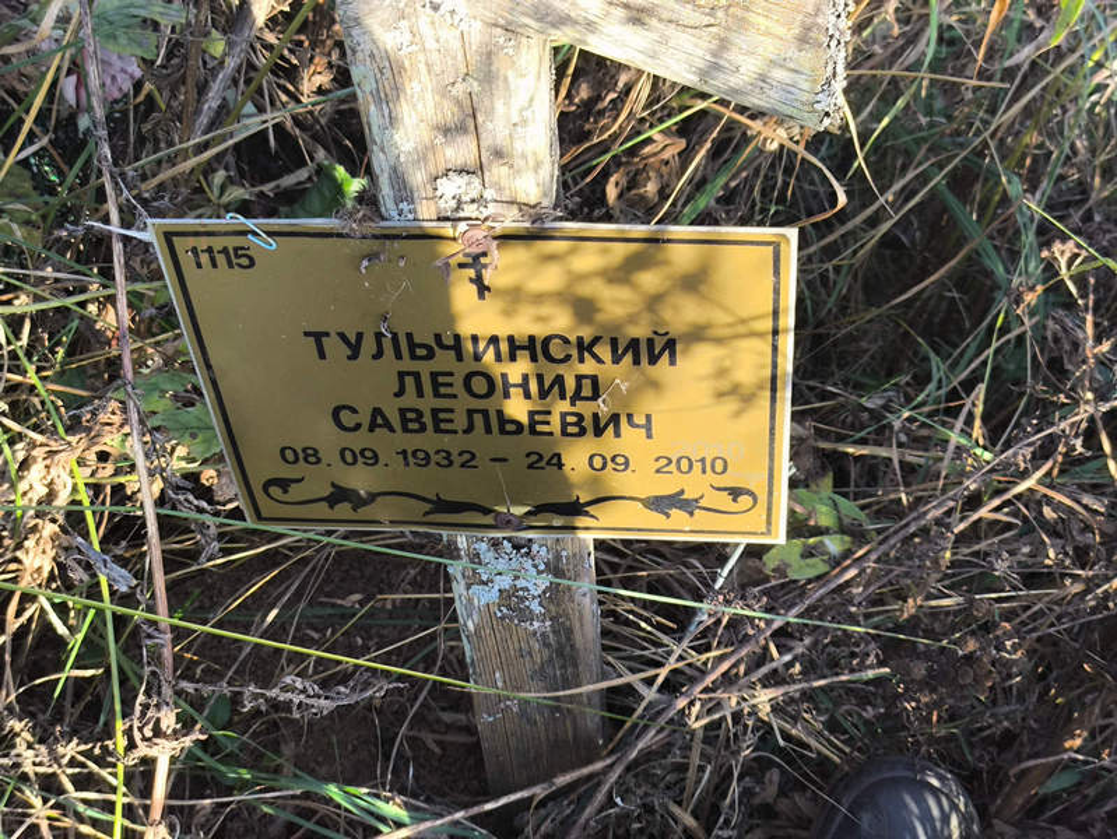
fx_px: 1614
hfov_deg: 38.2
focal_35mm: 50
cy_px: 420
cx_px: 558
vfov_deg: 29.1
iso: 50
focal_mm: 4.71
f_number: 1.7
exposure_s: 1/163
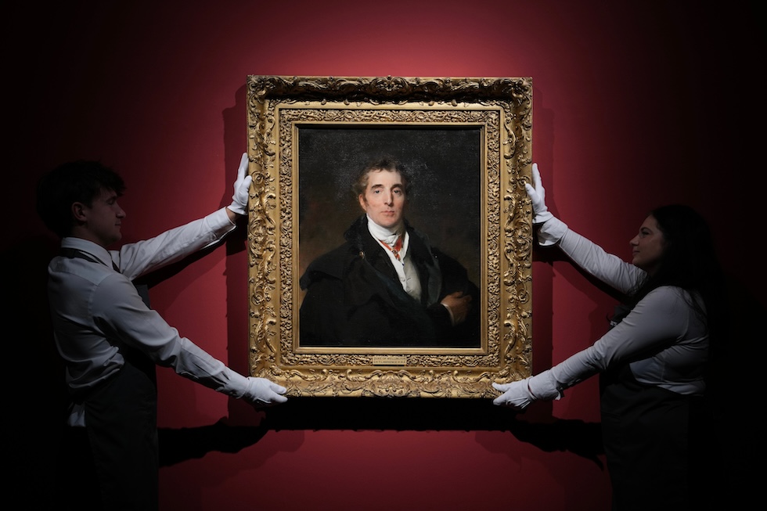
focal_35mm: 38
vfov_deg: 35.0
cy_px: 256
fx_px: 809
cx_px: 384
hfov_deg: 50.7
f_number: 2.8
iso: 500
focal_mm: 38
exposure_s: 1/80
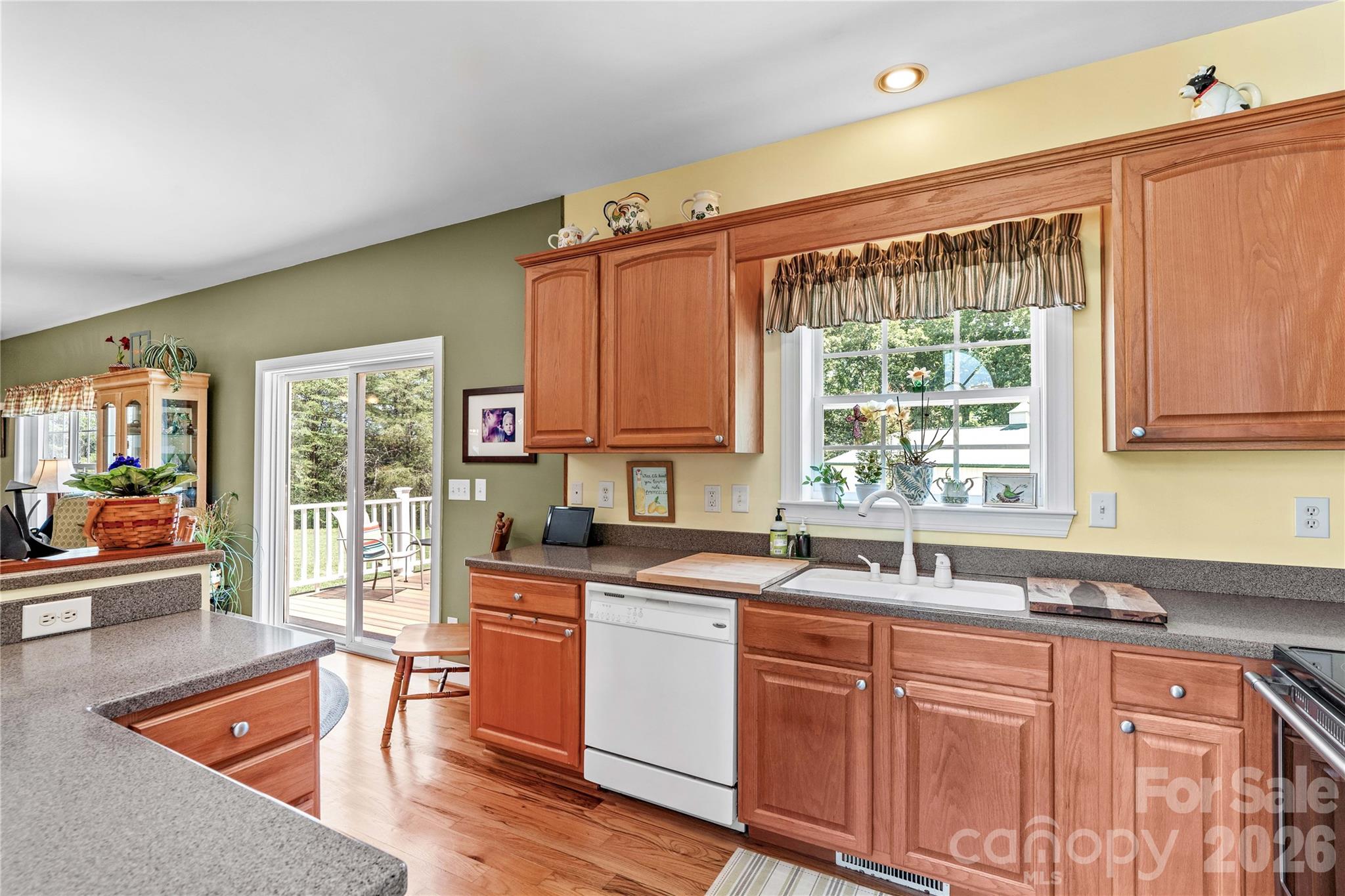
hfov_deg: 96.7
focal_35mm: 16
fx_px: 598
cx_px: 672
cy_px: 448
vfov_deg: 73.7
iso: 100
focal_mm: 16
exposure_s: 1/6
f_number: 8
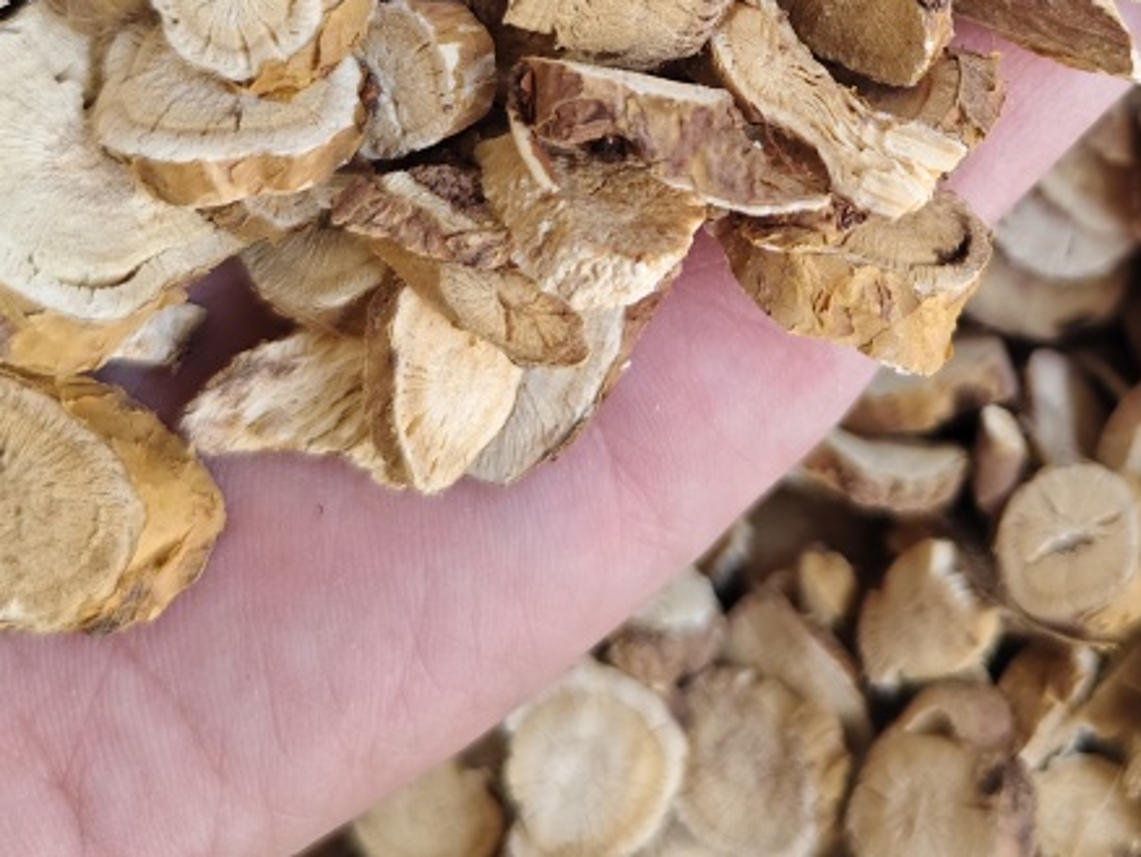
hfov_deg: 33.8
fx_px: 1847
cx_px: 813
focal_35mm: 56
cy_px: -87
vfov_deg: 24.4
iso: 491
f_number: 1.88
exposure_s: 1/442
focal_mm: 5.56
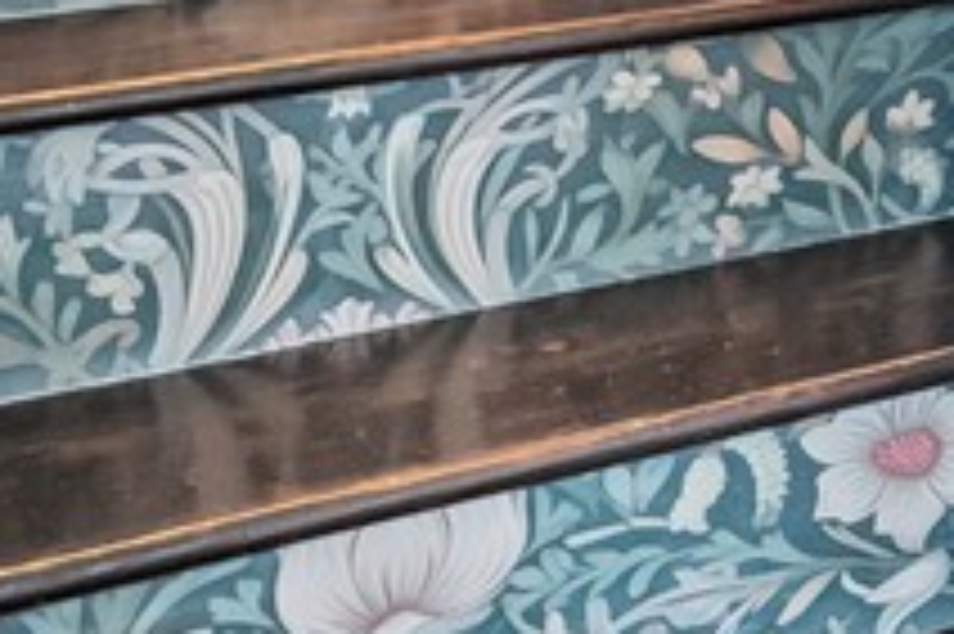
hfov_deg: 19.1
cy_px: -459
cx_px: 1602
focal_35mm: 87
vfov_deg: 14.1
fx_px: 2304
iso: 10000
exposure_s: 1/30
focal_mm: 17
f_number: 8
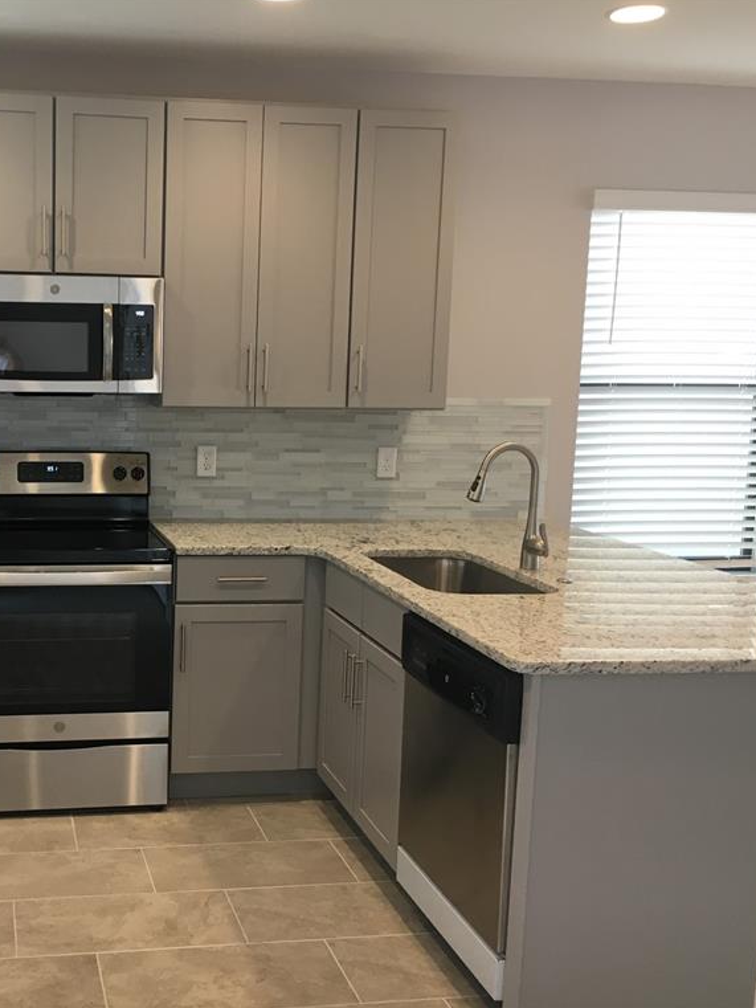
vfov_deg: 47.9
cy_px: 502
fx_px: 1135
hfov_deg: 35.7
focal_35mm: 39
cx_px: 156
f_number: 2.2
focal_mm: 4.15
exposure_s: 1/30
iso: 50
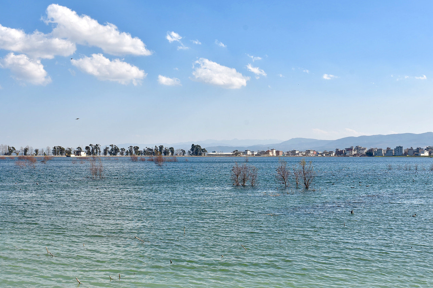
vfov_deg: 29.9
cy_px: 143
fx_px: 541
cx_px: 163
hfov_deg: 43.3
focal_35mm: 45
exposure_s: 1/125
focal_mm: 24
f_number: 11
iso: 100
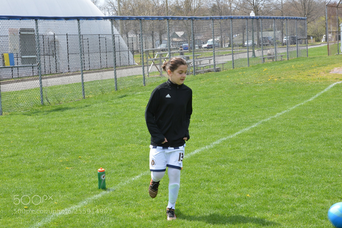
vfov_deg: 14.0
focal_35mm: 98
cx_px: 171
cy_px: 114
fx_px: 931
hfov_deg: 20.8
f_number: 22
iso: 900
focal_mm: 98
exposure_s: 1/125
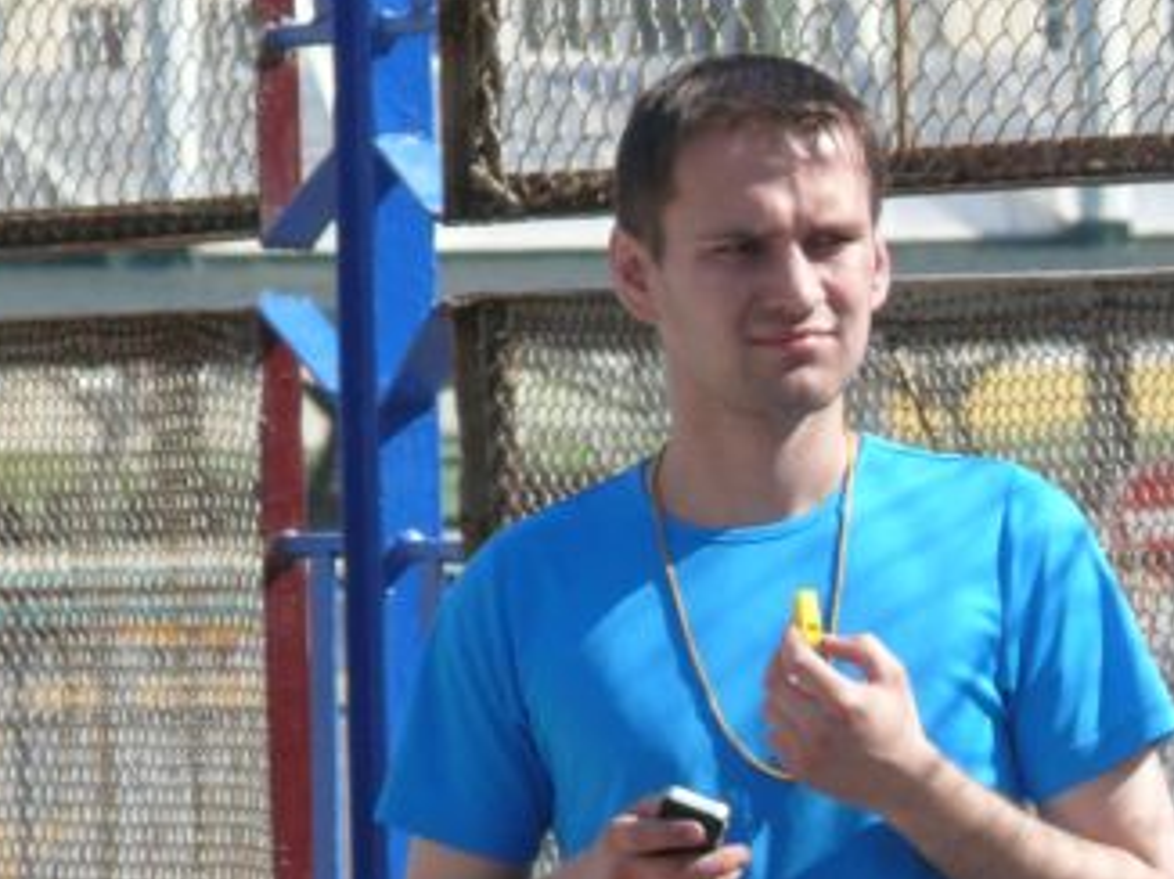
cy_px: 385
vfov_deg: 2.1
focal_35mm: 713
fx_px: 24164
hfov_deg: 2.8
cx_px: 897
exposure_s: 1/320
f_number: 5.6
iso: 100
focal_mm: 49.2
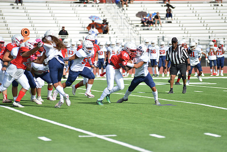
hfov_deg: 10.3
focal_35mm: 200
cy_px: 76
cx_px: 114
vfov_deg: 6.9
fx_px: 1261
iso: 100
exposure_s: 1/1600
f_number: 2.8
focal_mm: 200
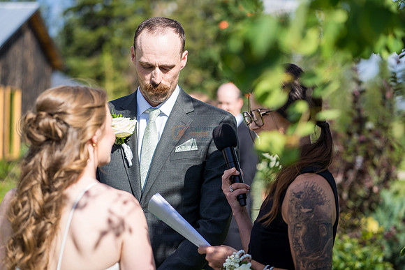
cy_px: 135
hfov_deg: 23.9
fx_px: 956
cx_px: 202
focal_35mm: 85
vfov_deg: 16.1
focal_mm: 85
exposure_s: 1/3200
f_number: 2.8
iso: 250
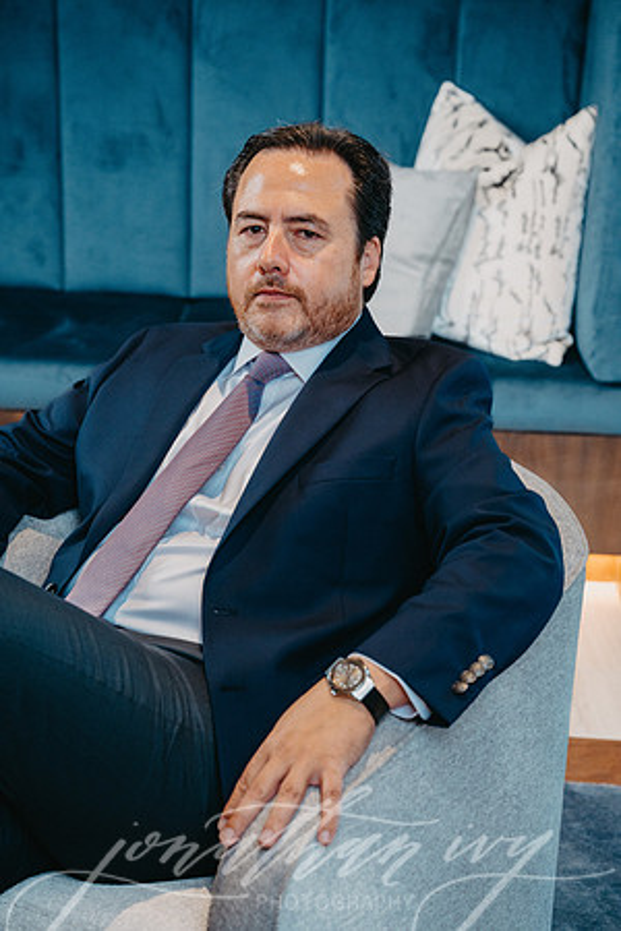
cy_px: 466
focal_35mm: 70
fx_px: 1811
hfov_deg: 19.5
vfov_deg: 28.8
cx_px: 310
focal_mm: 70
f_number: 4.5
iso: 1000
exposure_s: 1/100
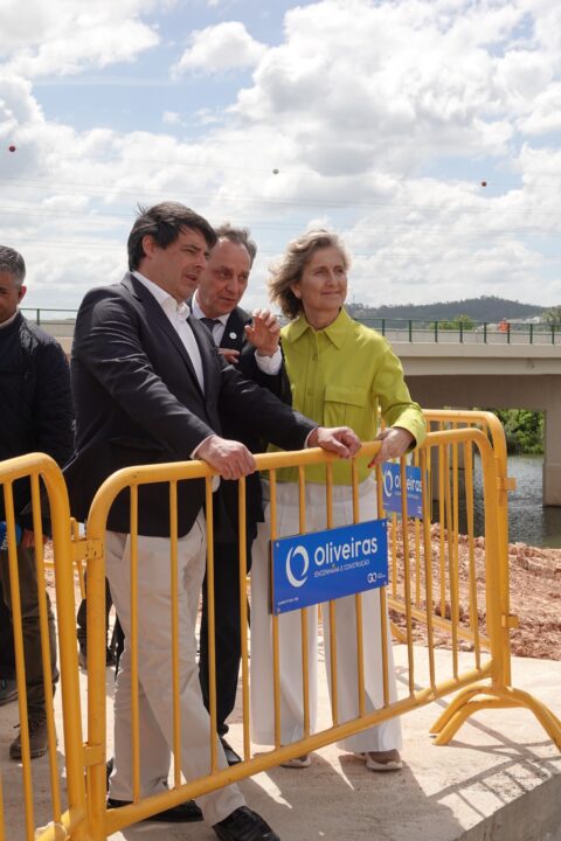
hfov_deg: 22.3
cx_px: 280
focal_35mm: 61
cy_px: 420
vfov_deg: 32.9
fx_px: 1426
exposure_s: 1/1000
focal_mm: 22.19
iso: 100
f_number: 4
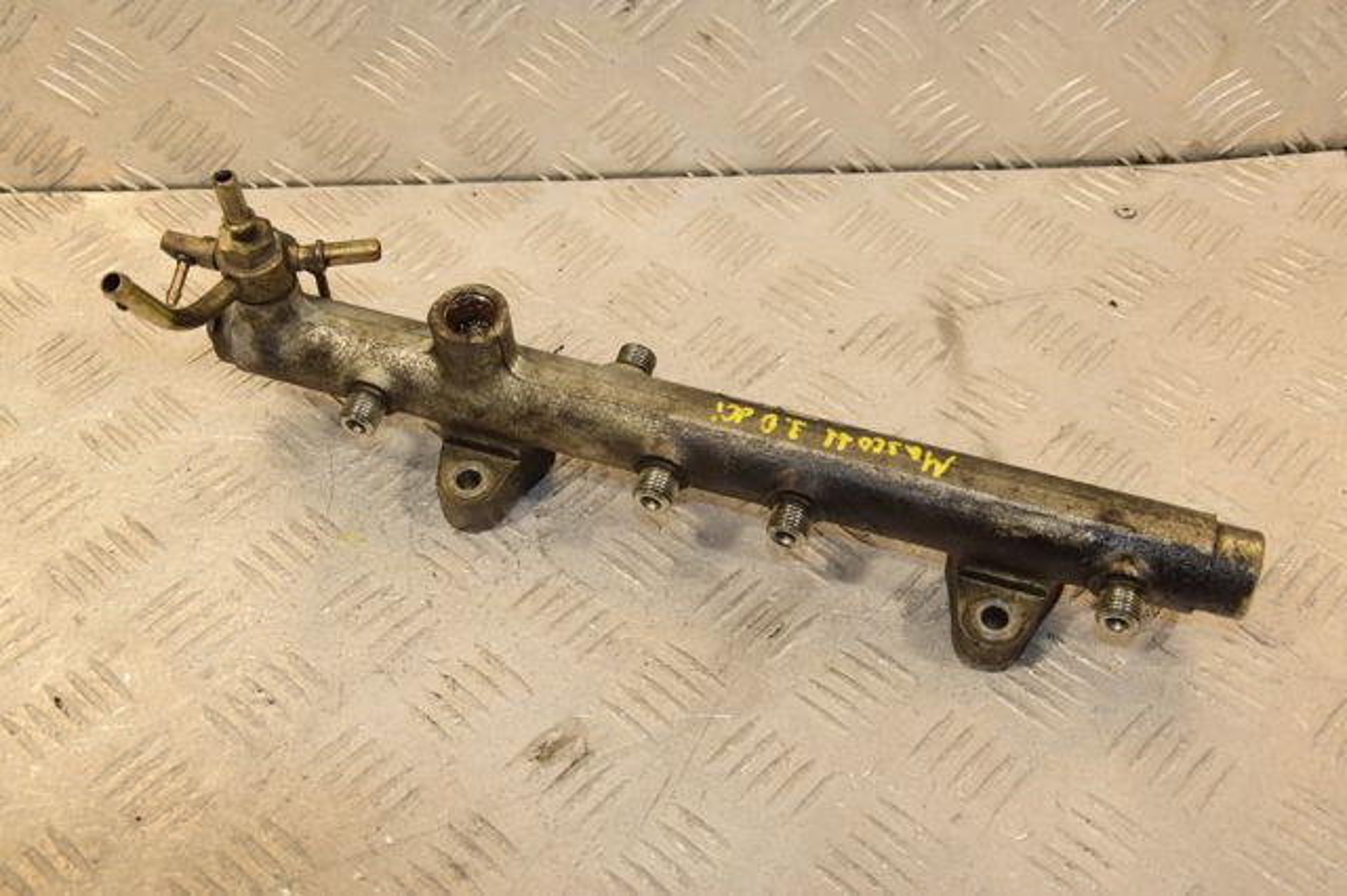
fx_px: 1795
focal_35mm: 48
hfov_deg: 41.1
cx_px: 674
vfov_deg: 28.0
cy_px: 448
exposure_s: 1/200
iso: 800
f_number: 8
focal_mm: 32
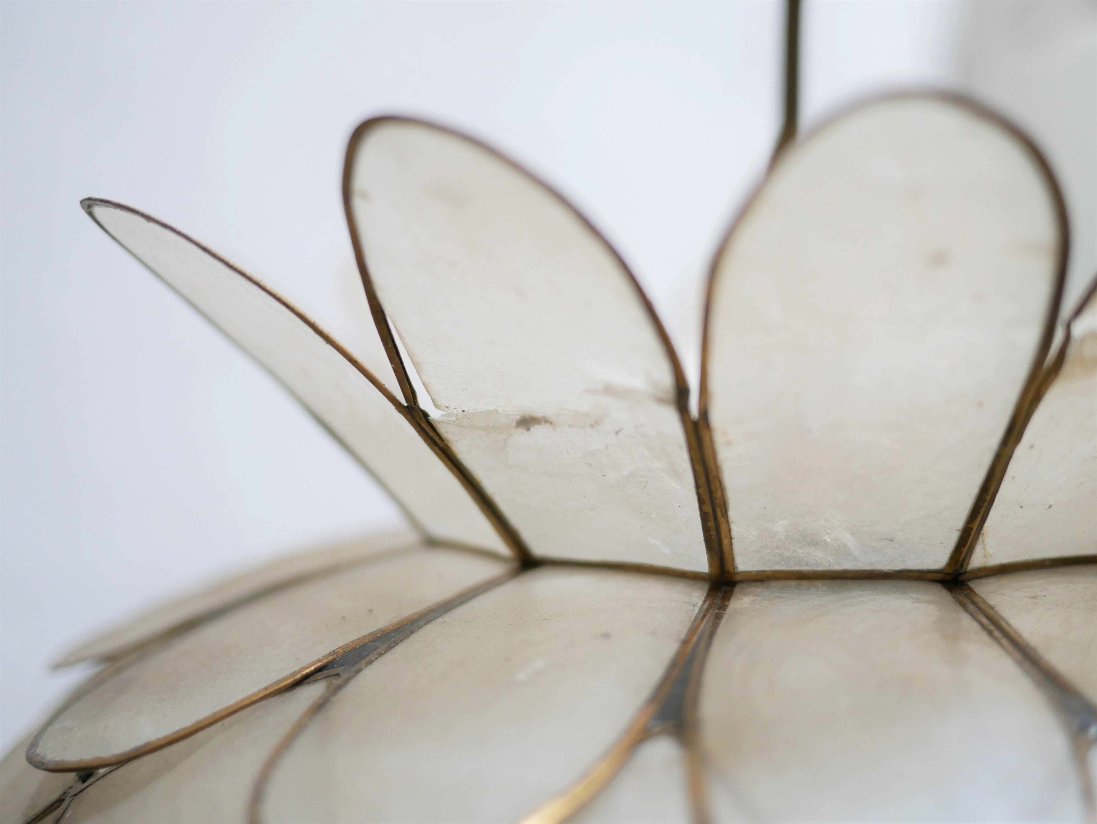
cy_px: 412
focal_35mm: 40
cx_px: 548
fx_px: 1268
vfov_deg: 36.0
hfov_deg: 46.8
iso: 640
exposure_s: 1/60
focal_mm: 20
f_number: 1.7
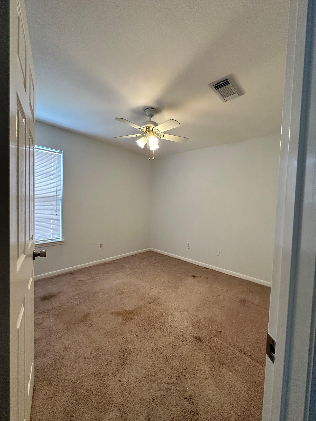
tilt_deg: -1.8
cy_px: 210
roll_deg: -2.1
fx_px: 170
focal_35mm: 14
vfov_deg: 102.1
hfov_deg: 85.7
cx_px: 158
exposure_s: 1/120
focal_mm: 2.22
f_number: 2.2
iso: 320
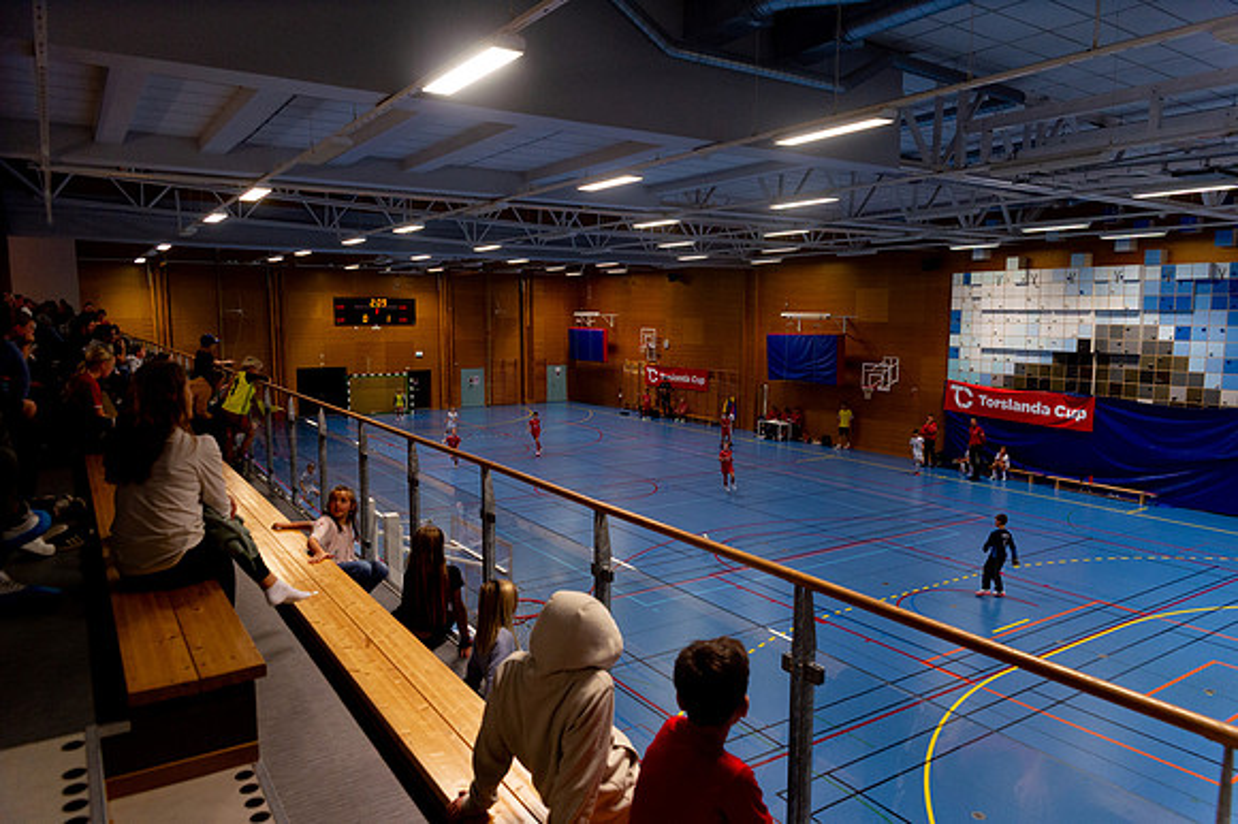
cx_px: 619
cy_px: 412
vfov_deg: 53.1
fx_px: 825
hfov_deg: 73.8
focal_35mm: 24
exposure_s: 1/400
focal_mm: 24
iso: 800
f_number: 3.5
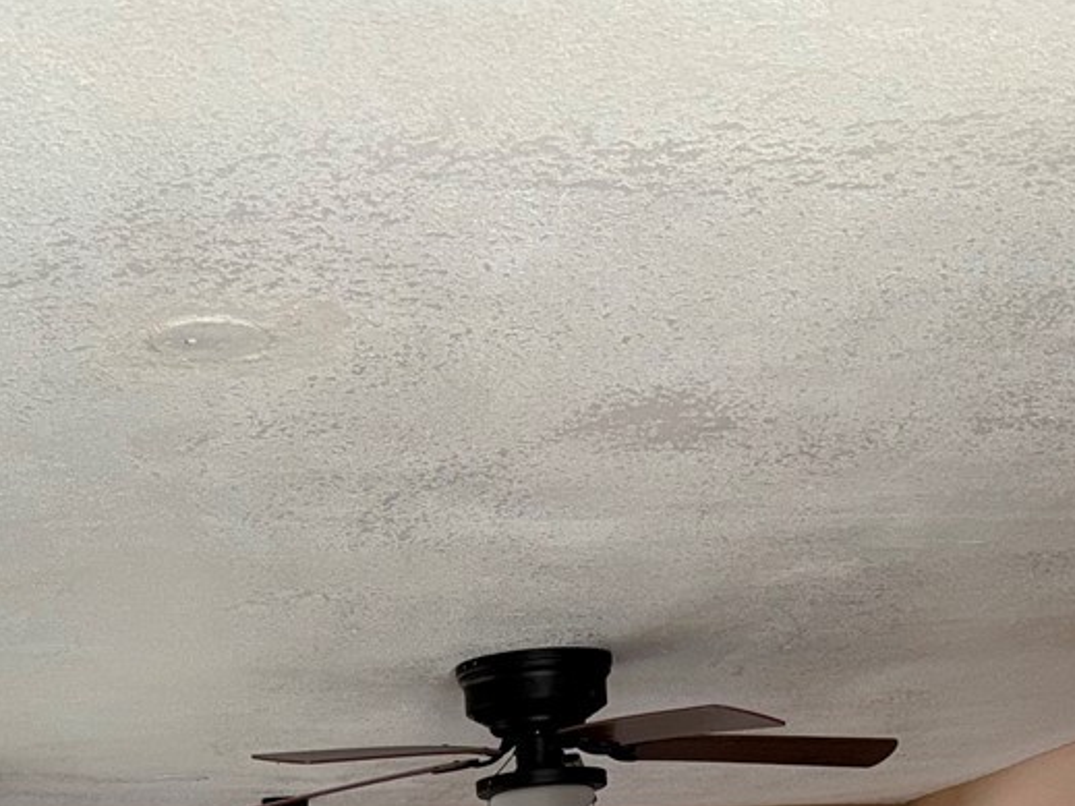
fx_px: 2298
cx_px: 329
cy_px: 1098
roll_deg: +0.2
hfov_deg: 26.1
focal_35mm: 74
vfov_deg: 18.3
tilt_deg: -2.0
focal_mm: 6.76
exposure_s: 1/121
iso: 64
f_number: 1.78
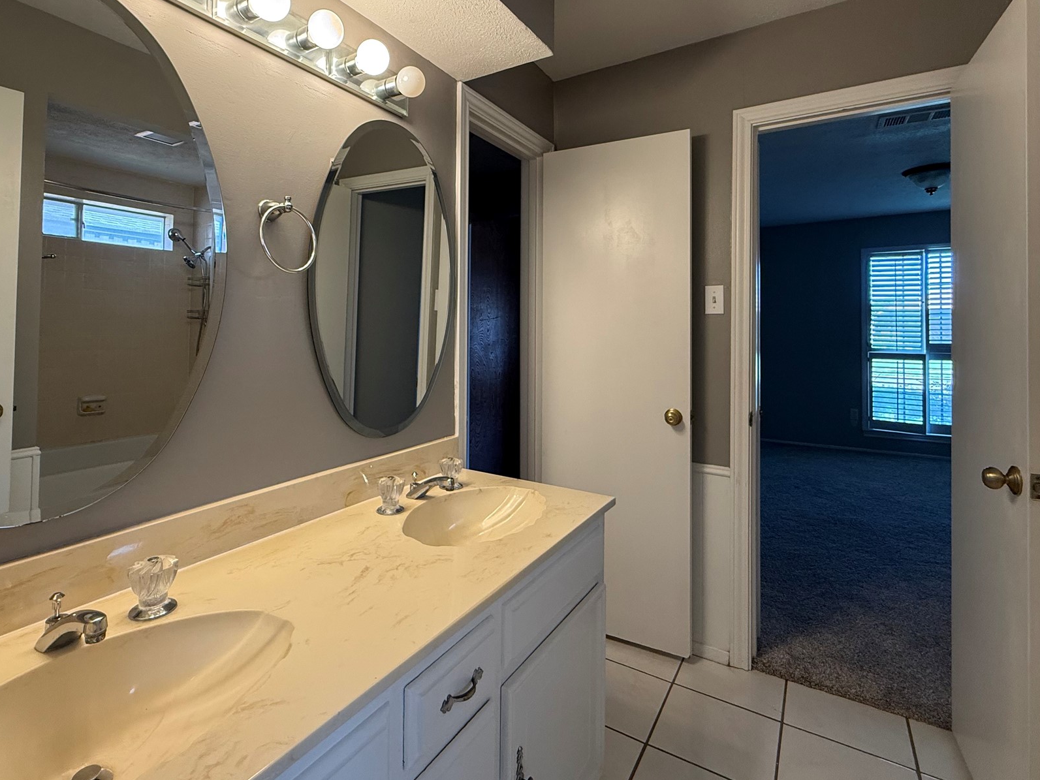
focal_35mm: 18
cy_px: 318
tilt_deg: +1.4
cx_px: 473
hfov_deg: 87.5
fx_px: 541
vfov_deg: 71.0
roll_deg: +0.2
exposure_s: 1/120
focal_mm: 2.22
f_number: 2.2
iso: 250
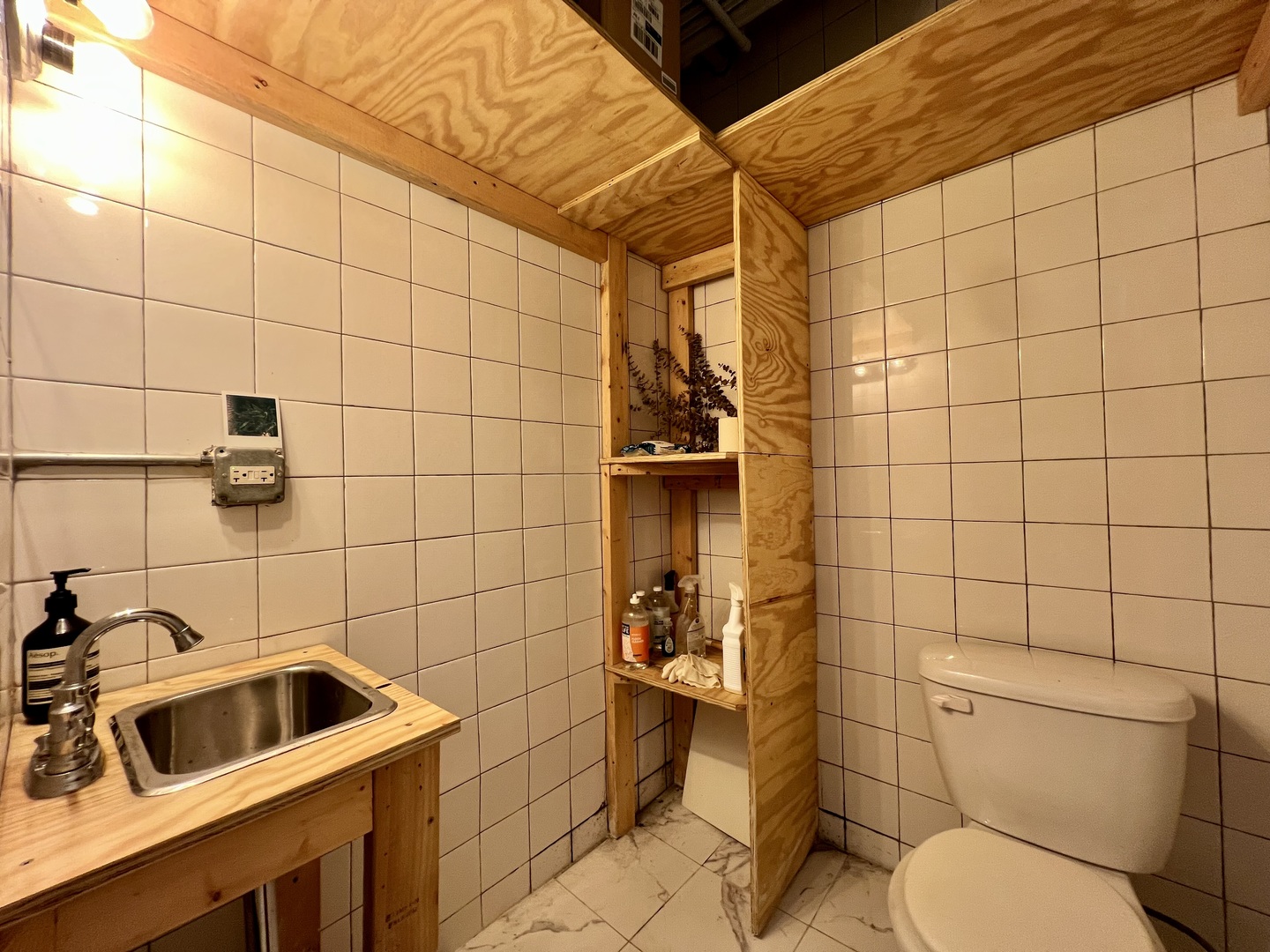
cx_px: 635
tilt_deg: +0.0
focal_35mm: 13
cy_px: 476
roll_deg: +1.9
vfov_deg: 89.9
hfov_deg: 106.2
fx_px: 477
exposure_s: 1/60
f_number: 1.8
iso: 125
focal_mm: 1.57
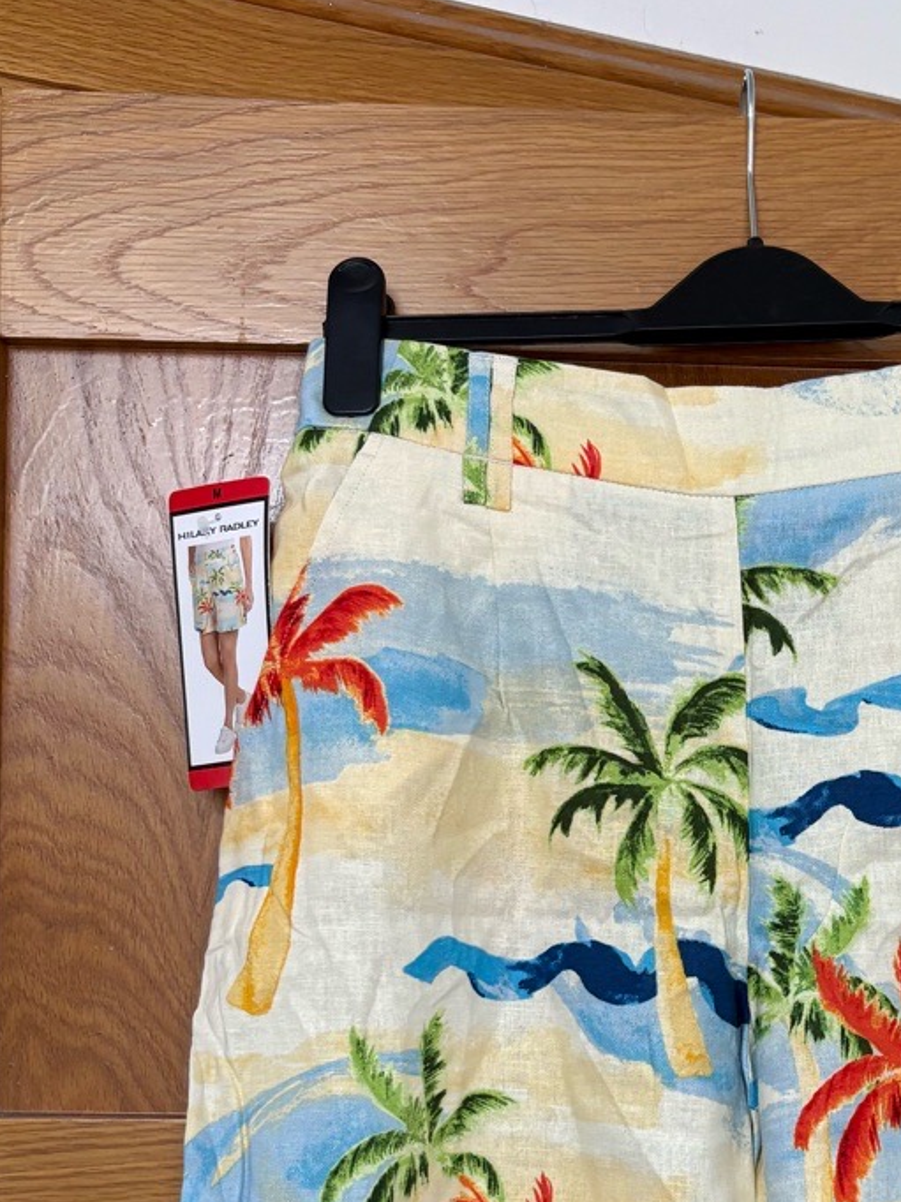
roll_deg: -1.1
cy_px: 925
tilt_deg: +2.2
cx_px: 790
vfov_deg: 31.1
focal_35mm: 61
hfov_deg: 23.5
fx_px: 2118
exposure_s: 1/75
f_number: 1.6
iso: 125
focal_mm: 5.96
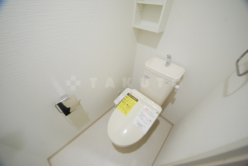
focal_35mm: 12
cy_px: 83
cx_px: 124
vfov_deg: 90.1
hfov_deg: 112.6
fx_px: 83
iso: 800
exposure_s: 1/20
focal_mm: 8
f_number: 4.5
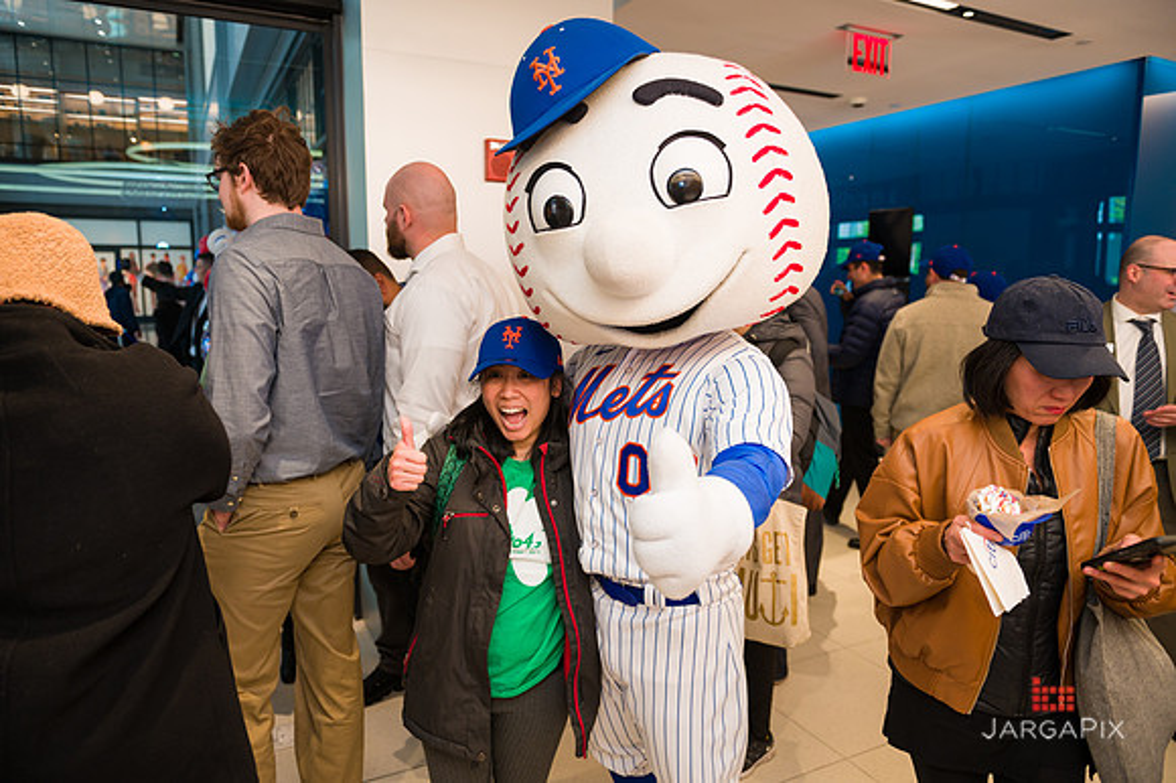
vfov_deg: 53.1
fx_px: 784
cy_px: 392
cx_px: 588
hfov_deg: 73.8
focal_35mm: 24
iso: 400
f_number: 4
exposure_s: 1/200
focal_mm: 24
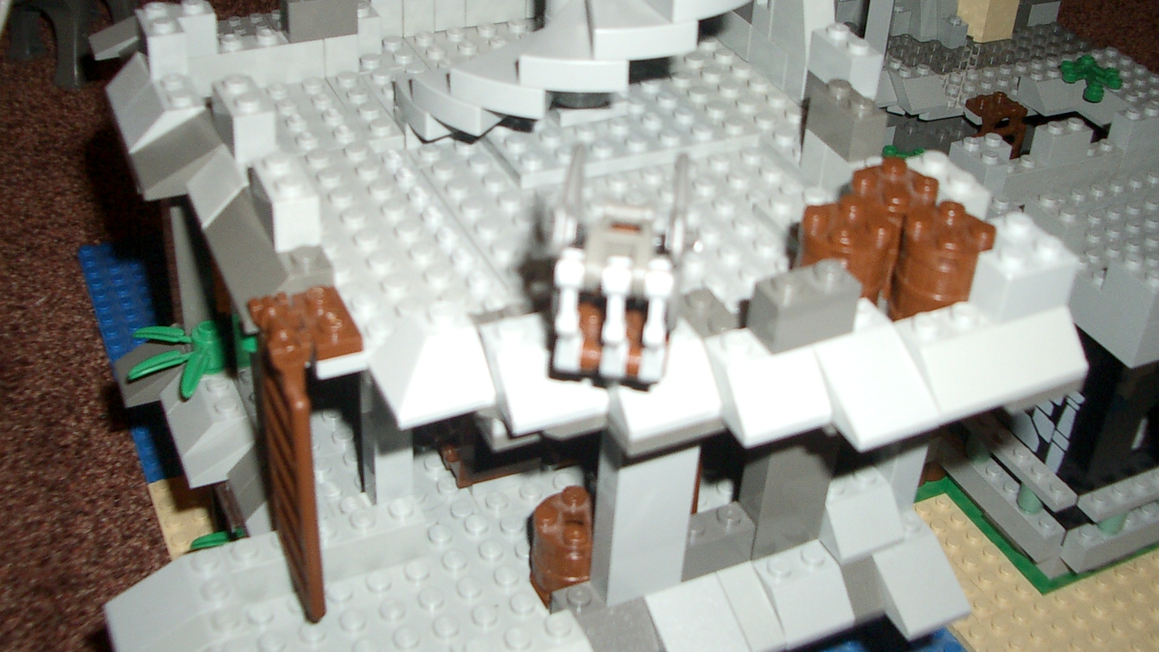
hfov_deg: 45.4
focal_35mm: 45
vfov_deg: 26.5
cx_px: 622
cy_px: 287
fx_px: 1383
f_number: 2.6
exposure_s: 1/40
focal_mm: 5.8
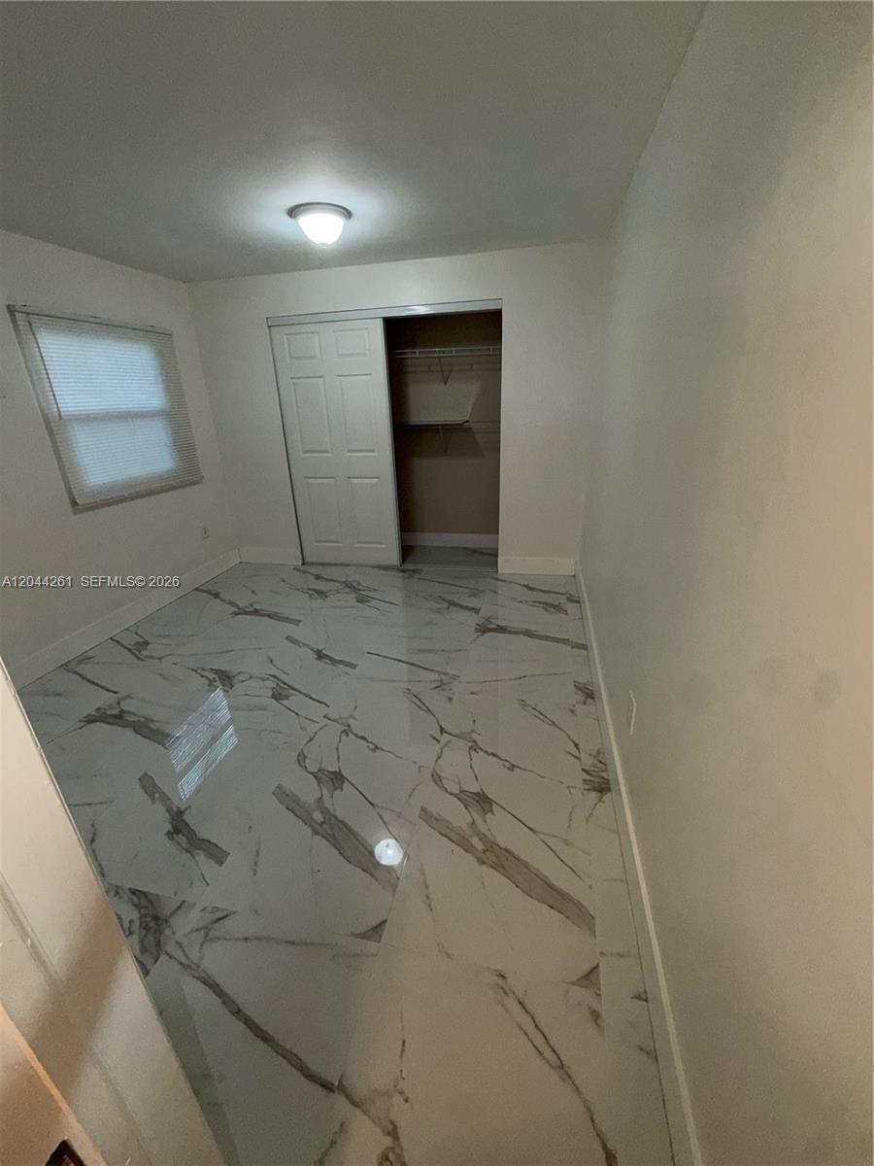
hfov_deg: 85.7
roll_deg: +2.1
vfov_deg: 102.1
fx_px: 471
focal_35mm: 14
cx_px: 437
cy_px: 583
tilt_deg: -21.6
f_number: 2.2
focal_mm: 2.22
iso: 100
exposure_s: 1/120
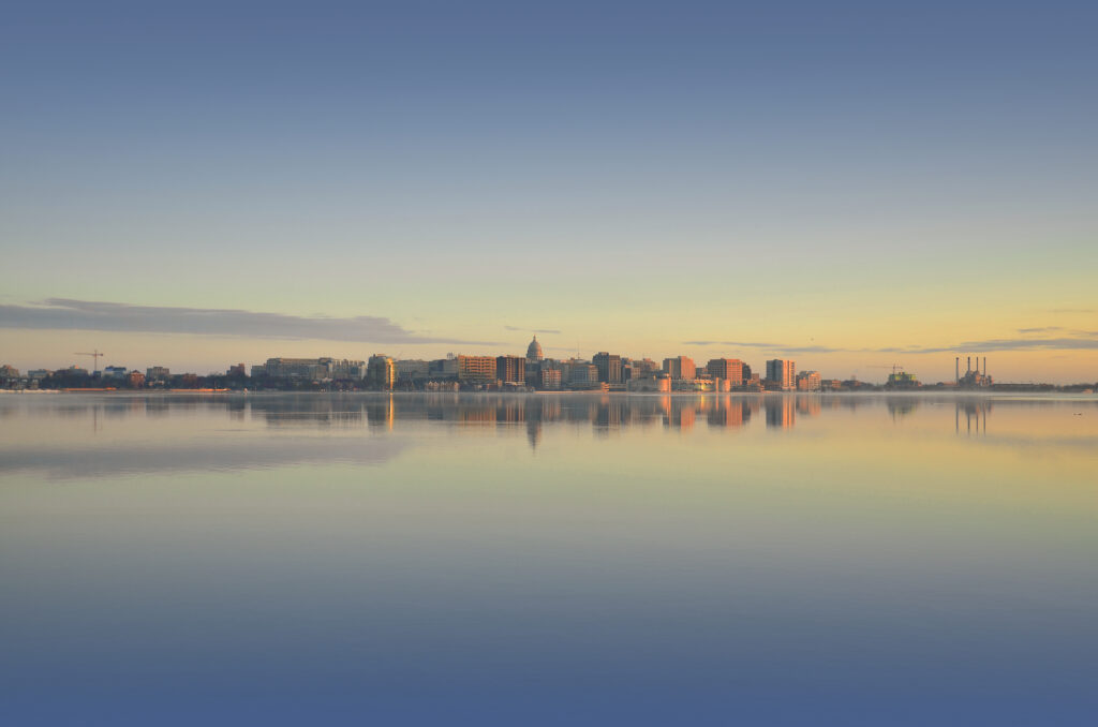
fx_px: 1141
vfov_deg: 35.3
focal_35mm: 38
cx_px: 549
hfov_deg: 51.4
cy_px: 364
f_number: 5
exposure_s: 1/100
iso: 125
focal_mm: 25
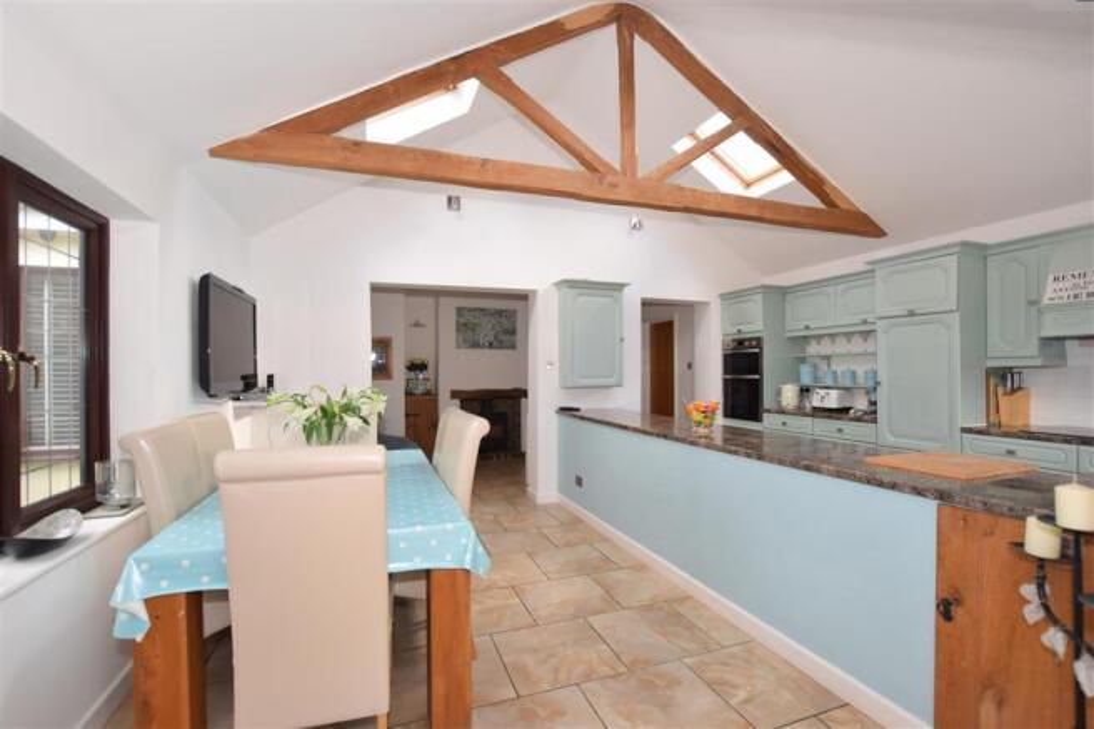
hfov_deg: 100.4
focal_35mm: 15
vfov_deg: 77.3
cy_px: 364
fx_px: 456
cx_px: 547
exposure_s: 1/80
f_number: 5.6
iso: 400
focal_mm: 10
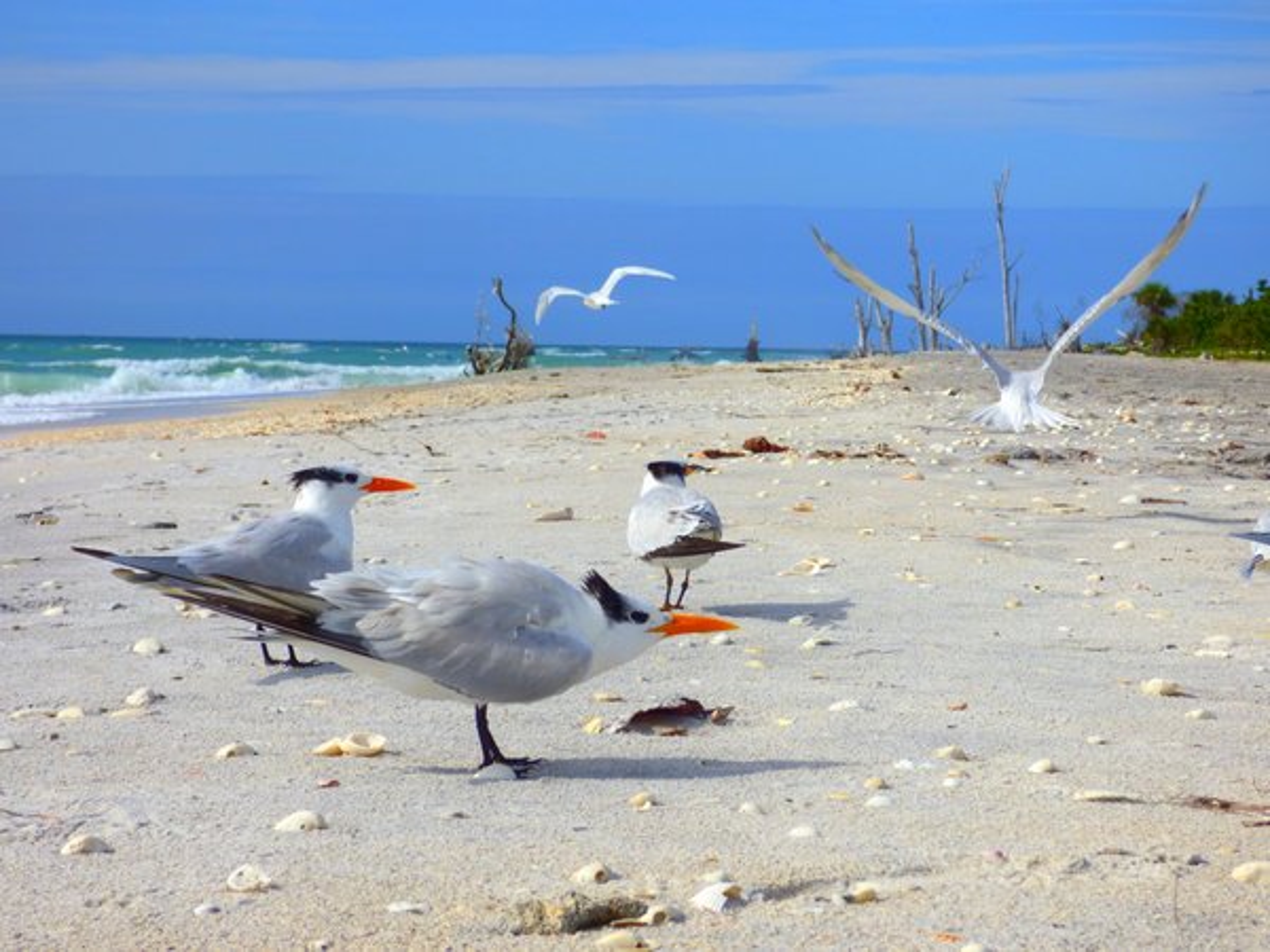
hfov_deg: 22.5
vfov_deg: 17.0
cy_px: 476
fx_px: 3192
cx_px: 635
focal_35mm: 87
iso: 100
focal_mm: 15.56
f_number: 4.6
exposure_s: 1/1300
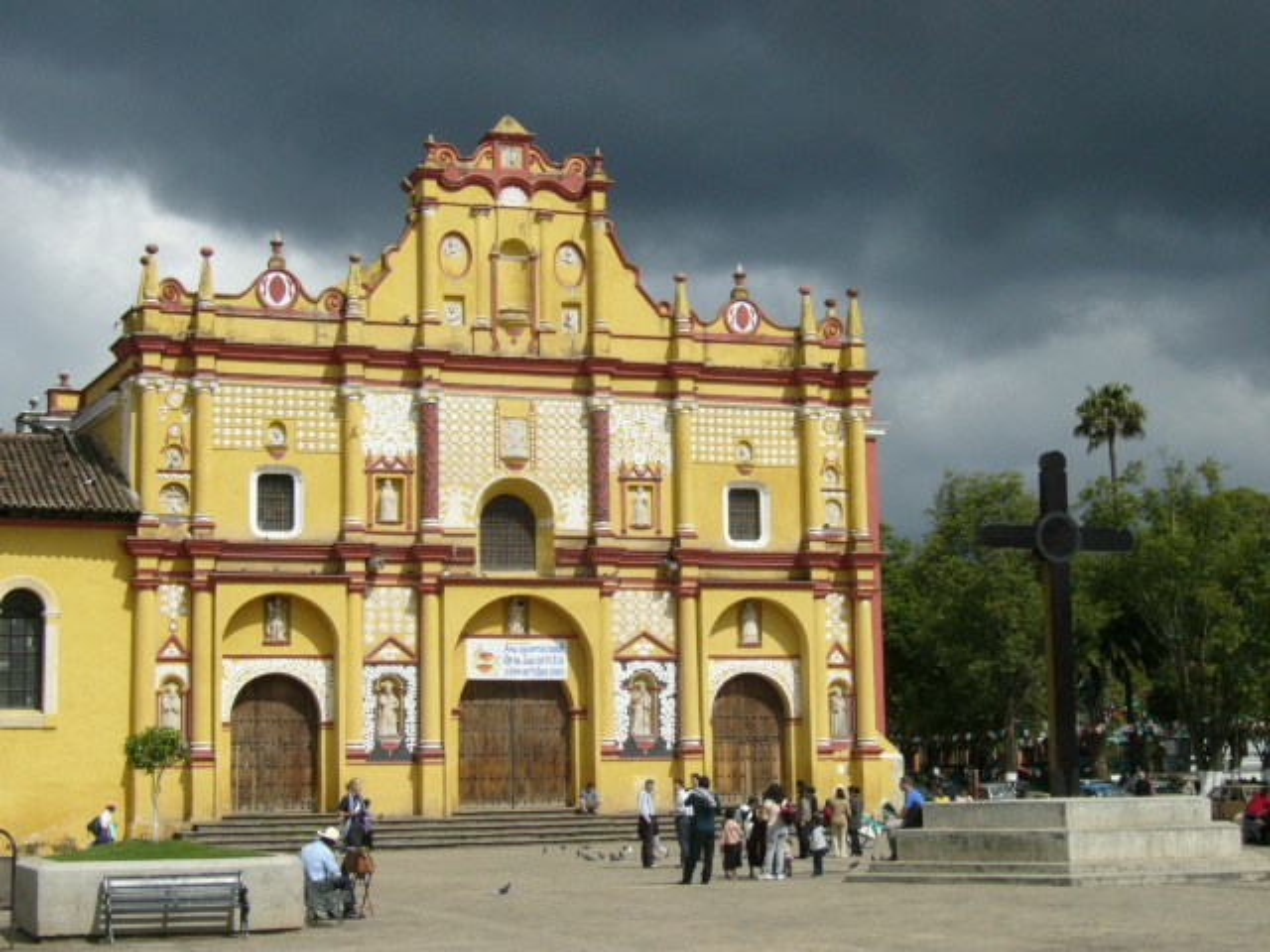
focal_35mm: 60
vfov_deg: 24.4
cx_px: 635
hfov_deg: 32.2
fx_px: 2201
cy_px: 476
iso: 50
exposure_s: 1/200
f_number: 10.4
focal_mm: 10
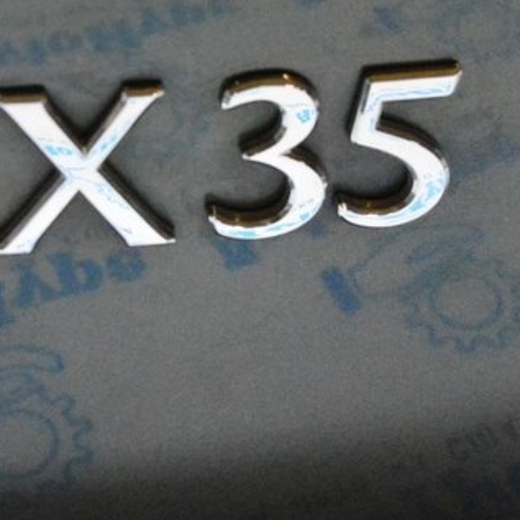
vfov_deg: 16.2
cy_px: 185
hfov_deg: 16.3
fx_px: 1819
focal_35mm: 107
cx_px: 203
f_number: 5.6
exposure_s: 1/125
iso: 6400
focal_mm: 26
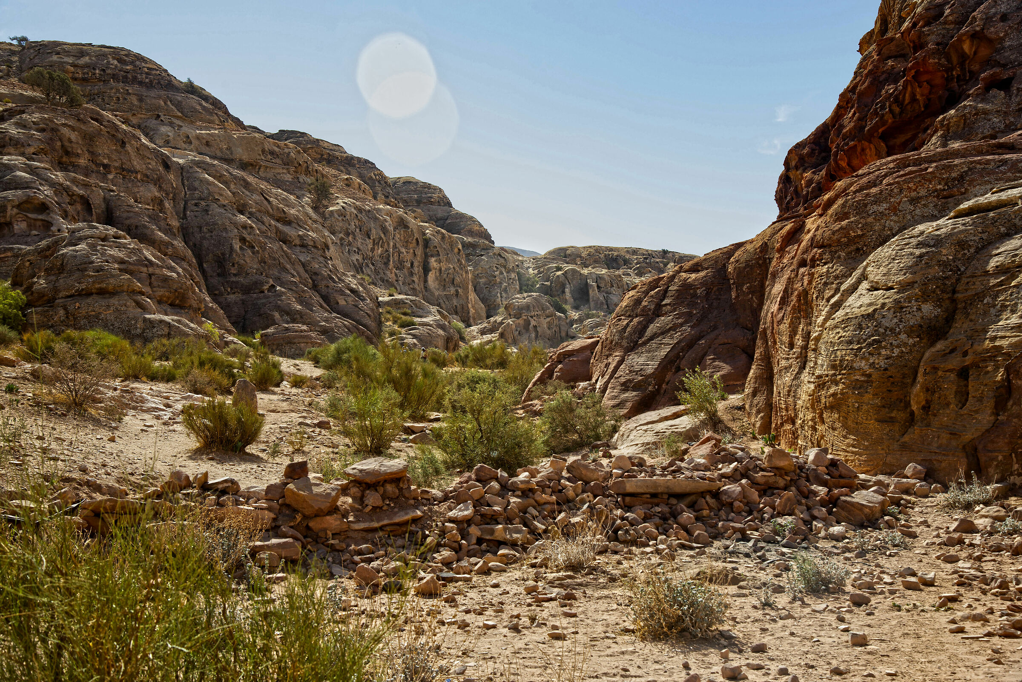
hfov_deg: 38.2
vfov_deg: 26.0
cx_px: 511
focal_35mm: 52
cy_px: 341
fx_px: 1477
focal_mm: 52
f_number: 9
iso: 100
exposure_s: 1/125
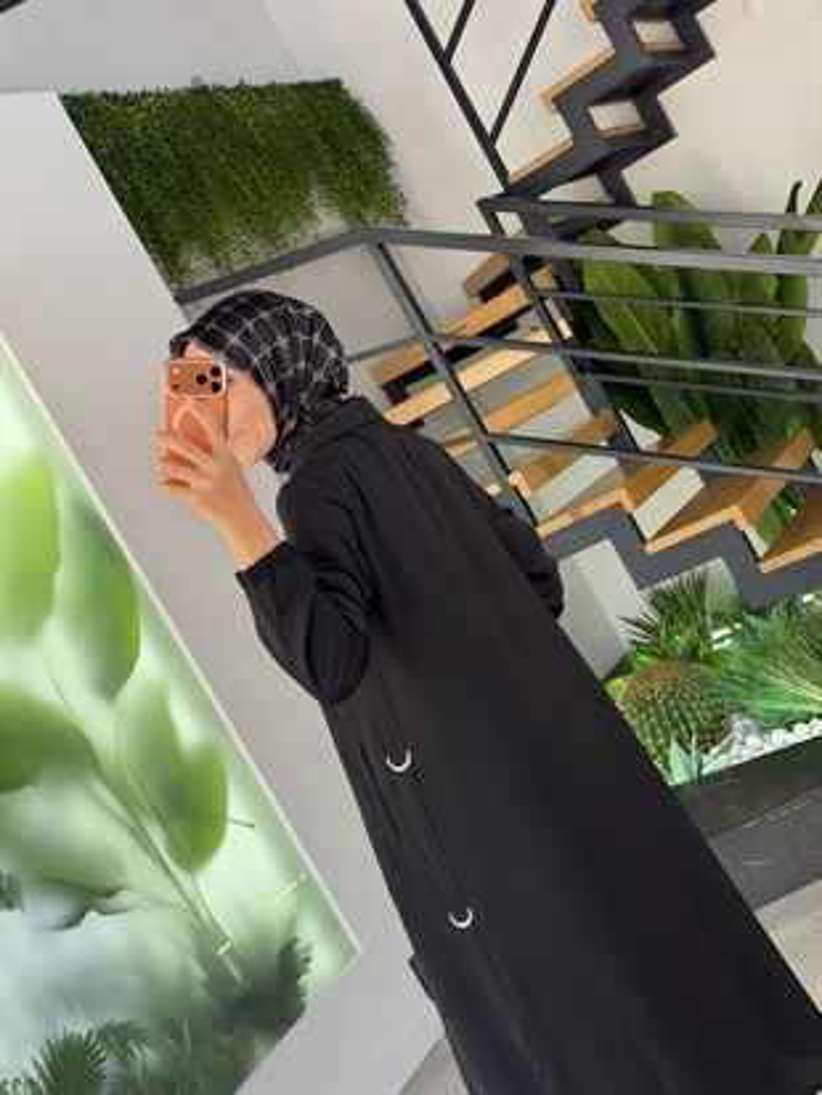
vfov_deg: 39.6
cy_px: 548
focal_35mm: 48
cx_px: 411
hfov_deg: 30.3
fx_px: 1519
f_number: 1.78
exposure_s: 1/121
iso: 64
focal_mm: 6.76
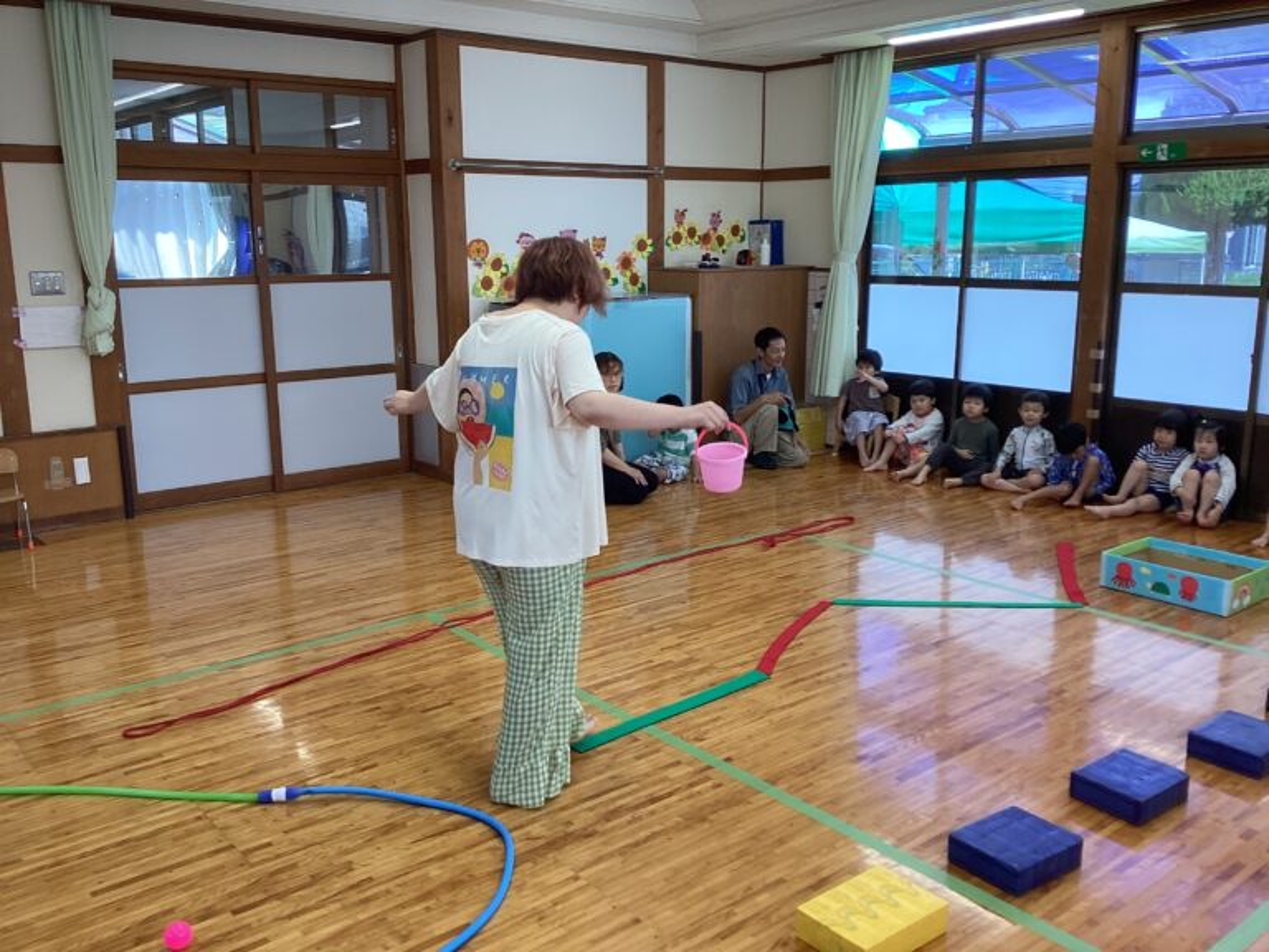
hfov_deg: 58.4
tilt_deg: -12.0
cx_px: 634
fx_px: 1136
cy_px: 476
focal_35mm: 31
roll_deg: +0.8
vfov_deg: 45.4
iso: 64
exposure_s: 1/120
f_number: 2.4
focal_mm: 3.3
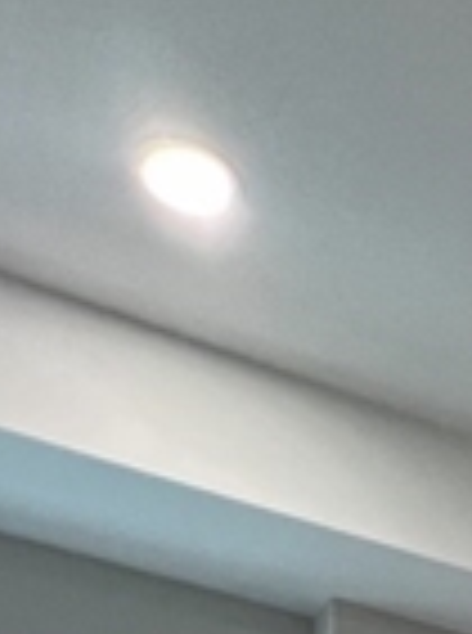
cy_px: 1421
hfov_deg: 17.0
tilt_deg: -3.7
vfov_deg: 16.4
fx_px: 1297
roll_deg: -0.5
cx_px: 854
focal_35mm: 71
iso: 160
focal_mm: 1.57
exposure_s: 1/120
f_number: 1.8
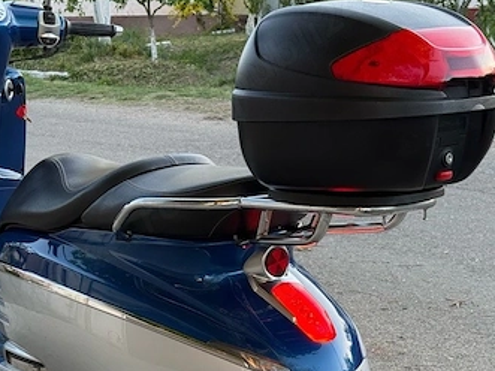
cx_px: 145
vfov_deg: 16.9
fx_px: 1244
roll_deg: +2.2
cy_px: 271
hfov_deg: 22.4
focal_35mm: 87
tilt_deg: -13.2
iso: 80
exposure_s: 1/121
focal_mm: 6.76
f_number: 1.78
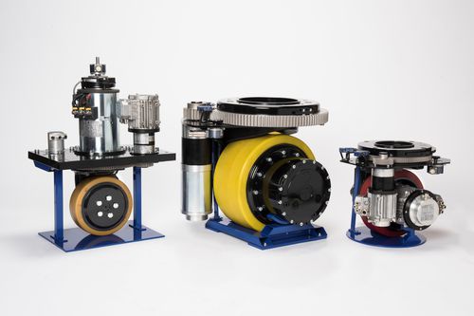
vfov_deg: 23.4
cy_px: 158
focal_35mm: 58
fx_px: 763
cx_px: 237
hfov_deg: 34.5
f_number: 16
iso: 100
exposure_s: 1/100
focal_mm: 58
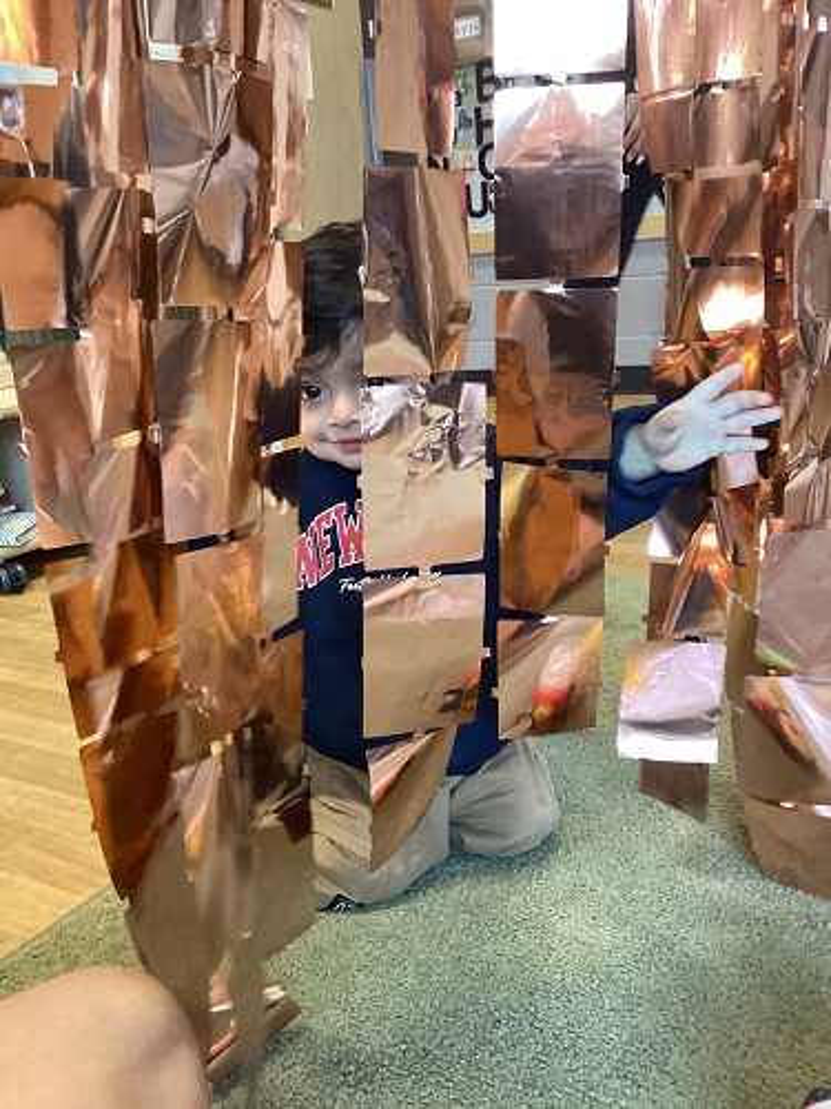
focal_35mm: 31
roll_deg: +4.3
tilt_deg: -14.5
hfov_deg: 45.4
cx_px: 416
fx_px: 992
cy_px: 554
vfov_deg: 58.4
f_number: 2.4
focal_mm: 3.3
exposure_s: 1/40
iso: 320
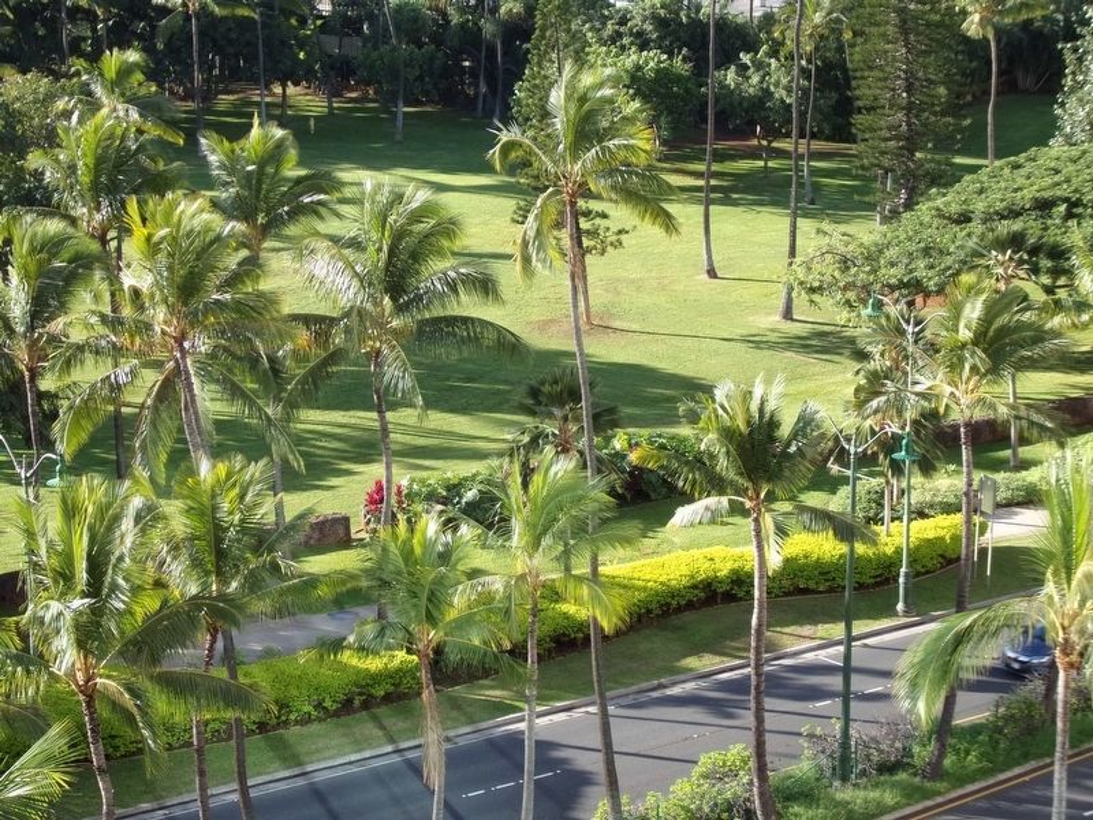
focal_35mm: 76
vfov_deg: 19.4
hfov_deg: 25.7
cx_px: 546
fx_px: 2400
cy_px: 410
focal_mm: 13.6
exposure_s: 1/110
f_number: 4.7
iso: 80
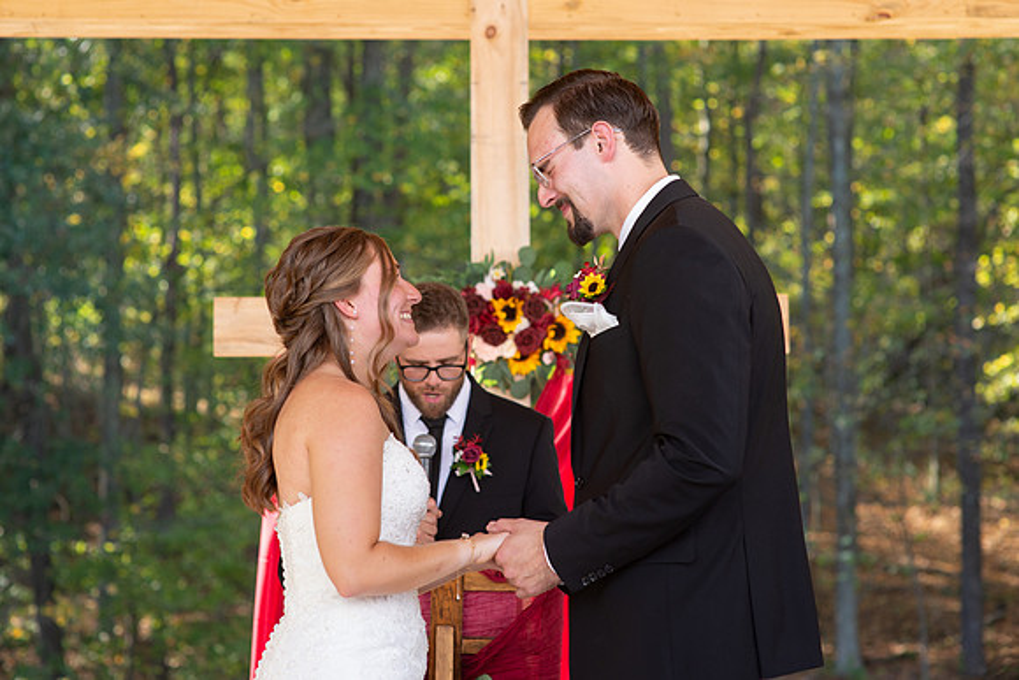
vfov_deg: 12.2
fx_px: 3188
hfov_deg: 18.2
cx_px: 472
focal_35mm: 113
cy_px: 303
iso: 400
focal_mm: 85
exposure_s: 1/320
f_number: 4.5
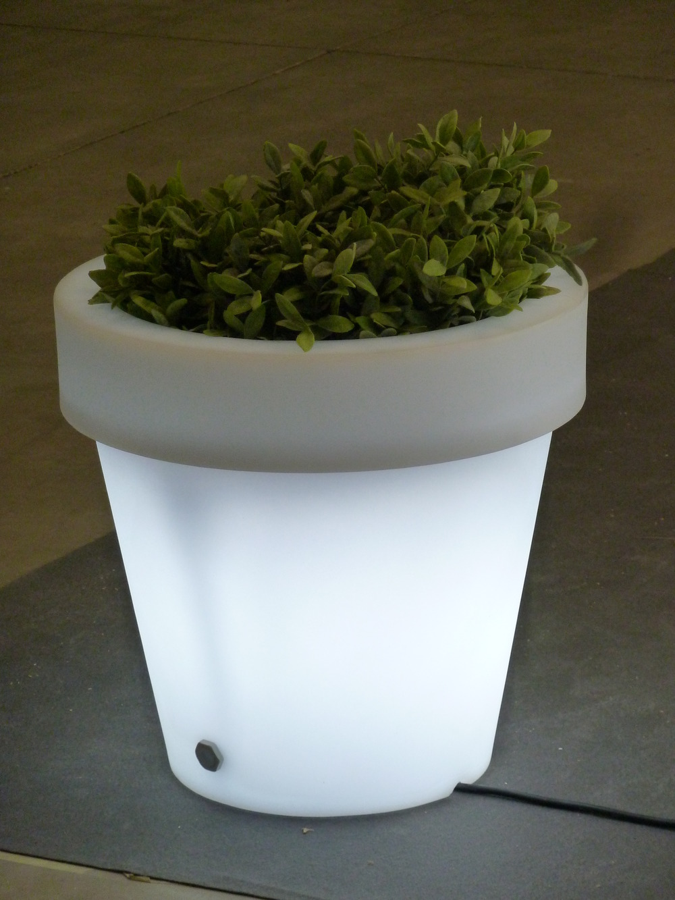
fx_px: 4393
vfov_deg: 11.7
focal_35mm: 169
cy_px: 450
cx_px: 338
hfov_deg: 8.8
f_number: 4.5
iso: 400
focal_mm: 27.8
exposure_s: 1/50
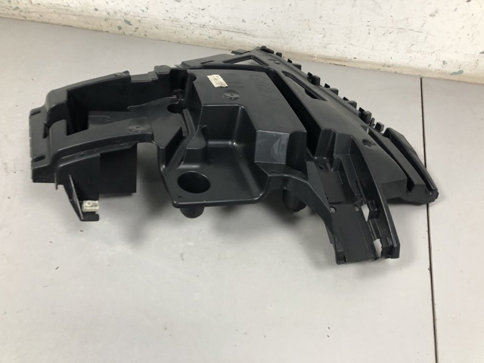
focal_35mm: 28
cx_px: 242
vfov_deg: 49.7
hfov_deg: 63.4
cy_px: 182
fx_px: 391
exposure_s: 1/25
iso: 40
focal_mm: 4
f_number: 1.8
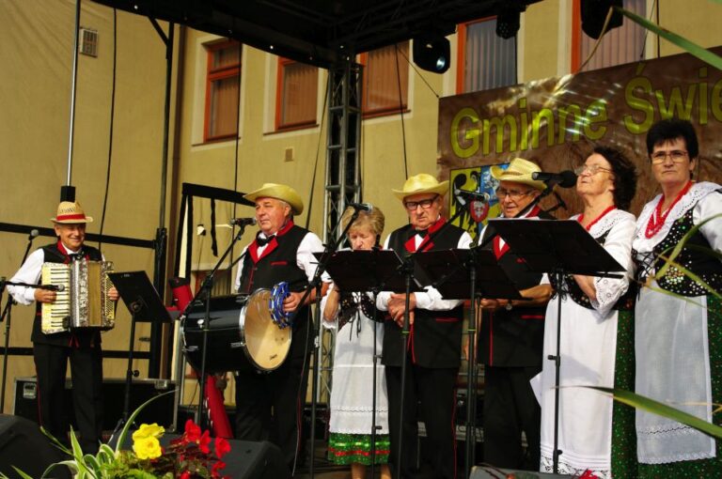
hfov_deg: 35.1
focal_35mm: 57
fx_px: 1142
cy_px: 240
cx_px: 361
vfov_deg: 23.7
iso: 280
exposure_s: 1/500
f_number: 5.6
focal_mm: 37.5
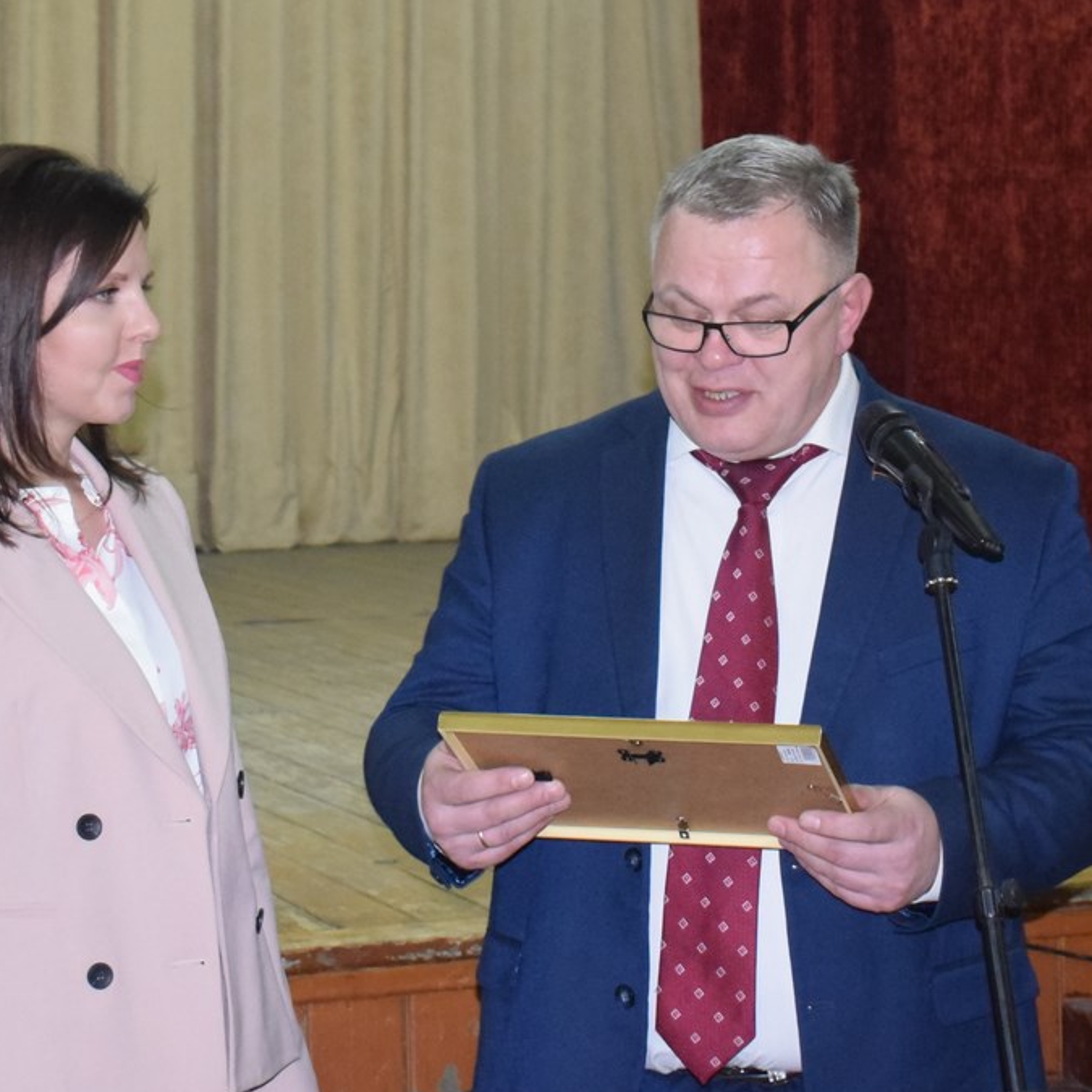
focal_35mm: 58
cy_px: 551
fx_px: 2070
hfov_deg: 29.5
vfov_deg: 29.6
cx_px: 432
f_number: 4.2
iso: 2800
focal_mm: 30
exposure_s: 1/60
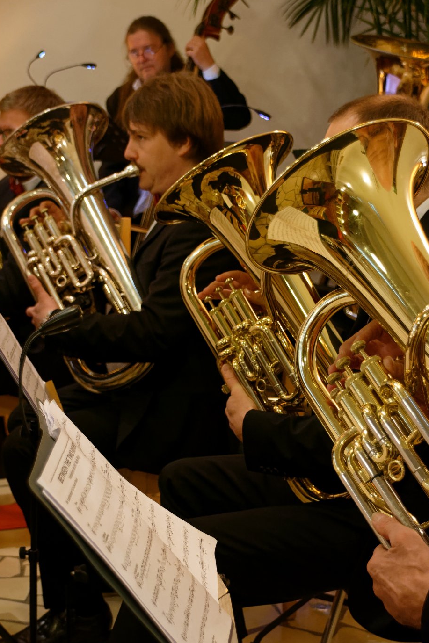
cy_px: 338
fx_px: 1287
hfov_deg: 18.9
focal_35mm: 72
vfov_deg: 28.1
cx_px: 213
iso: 4500
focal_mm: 44
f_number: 4.5
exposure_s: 1/60
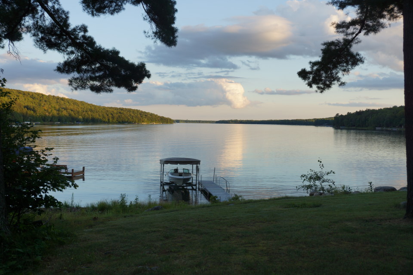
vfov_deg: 34.2
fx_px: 447
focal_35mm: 39
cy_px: 138
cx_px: 206
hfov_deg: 49.6
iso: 100
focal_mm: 26
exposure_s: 1/125
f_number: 5.6
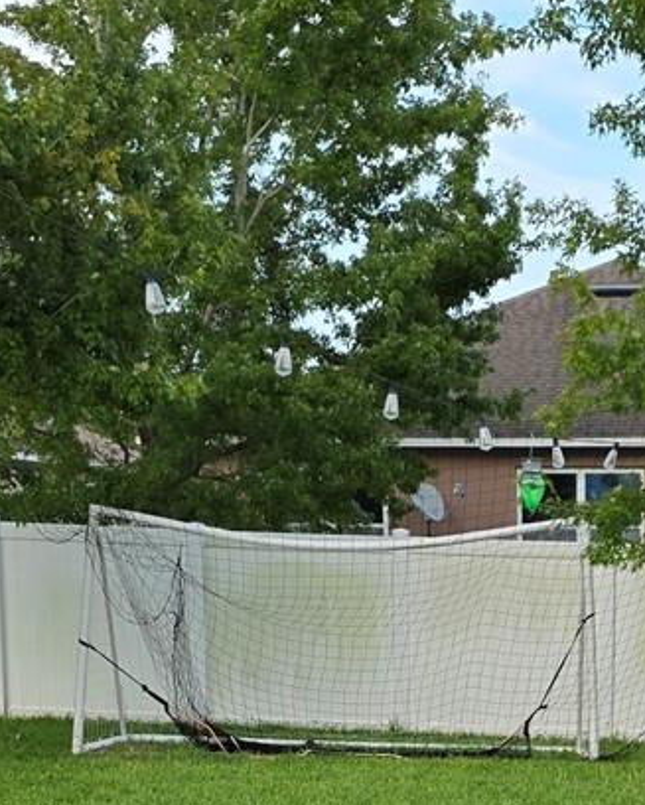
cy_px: 894
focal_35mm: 88
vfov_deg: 20.7
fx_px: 2097
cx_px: 625
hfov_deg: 17.1
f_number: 1.7
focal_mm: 6.25
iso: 80
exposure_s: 1/1714
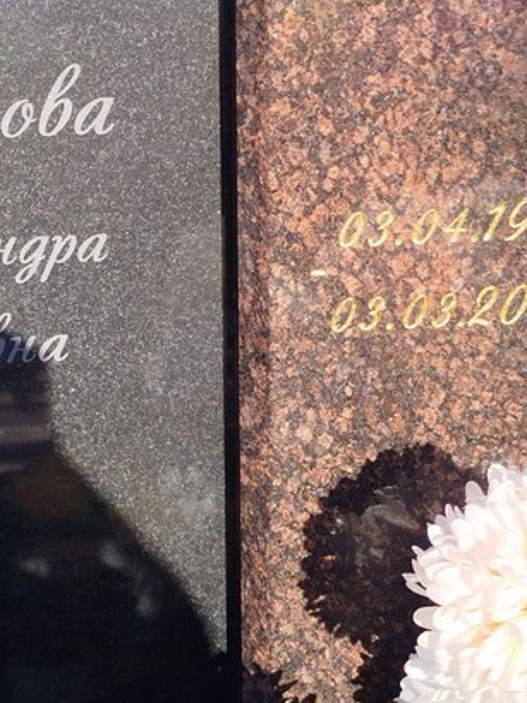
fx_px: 1785
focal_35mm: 88
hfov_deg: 16.8
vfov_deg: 22.2
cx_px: 221
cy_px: 266
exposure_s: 1/768
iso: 50
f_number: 1.7
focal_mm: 5.31
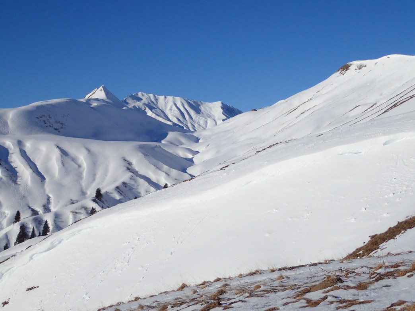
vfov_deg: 27.5
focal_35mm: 53
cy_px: 156
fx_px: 635
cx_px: 208
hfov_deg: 36.2
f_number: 13
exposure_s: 1/500
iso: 250
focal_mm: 9.61
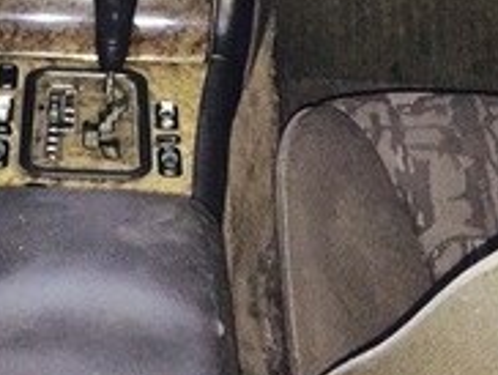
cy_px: -177
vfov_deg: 13.4
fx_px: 1513
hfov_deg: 18.3
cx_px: 25
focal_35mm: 105
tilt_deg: -21.5
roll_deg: +0.3
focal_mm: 4.15
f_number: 2.2
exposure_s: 1/17
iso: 400
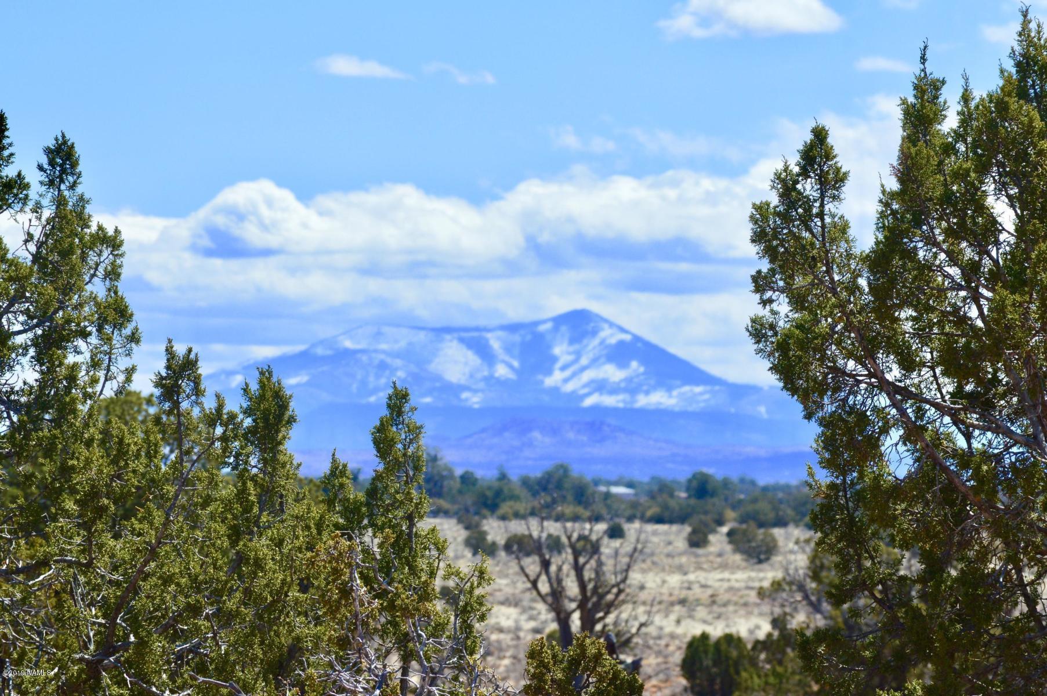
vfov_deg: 5.9
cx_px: 524
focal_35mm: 232
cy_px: 348
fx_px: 6756
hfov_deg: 8.9
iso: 360
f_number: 11
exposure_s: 1/500
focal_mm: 155
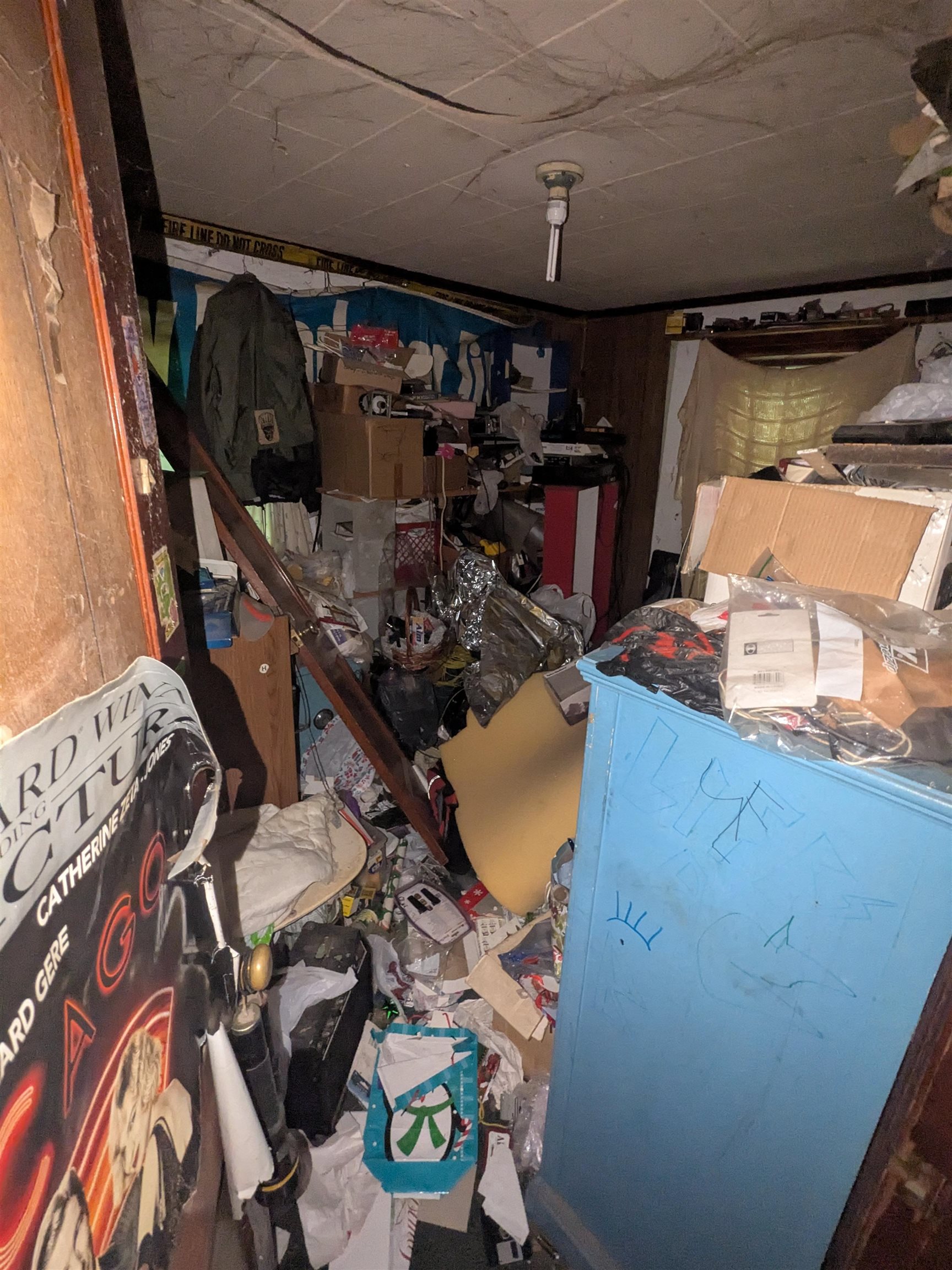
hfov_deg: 78.1
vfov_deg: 94.5
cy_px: 635
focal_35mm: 16
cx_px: 476
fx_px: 587
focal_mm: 2.35
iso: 1088
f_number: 2.2
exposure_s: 1/24
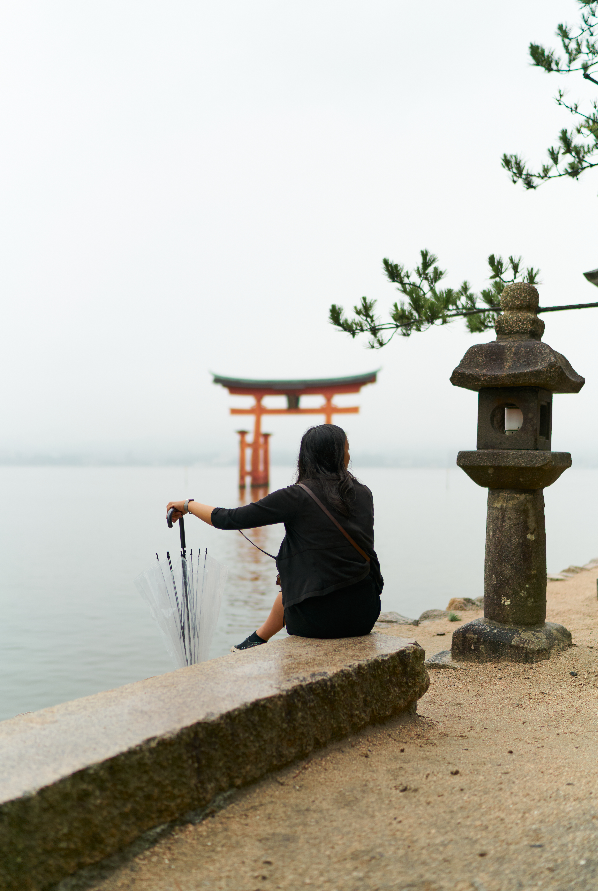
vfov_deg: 54.3
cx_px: 299
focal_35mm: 35
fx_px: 868
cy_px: 446
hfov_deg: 38.0
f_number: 1.4
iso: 100
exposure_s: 1/1250
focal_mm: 35
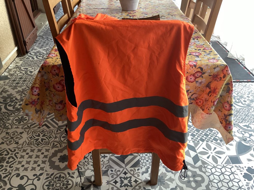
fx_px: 227
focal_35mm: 31
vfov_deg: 45.4
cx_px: 127
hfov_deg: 58.4
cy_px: 95
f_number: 2.4
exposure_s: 1/60
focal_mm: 3.3
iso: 250
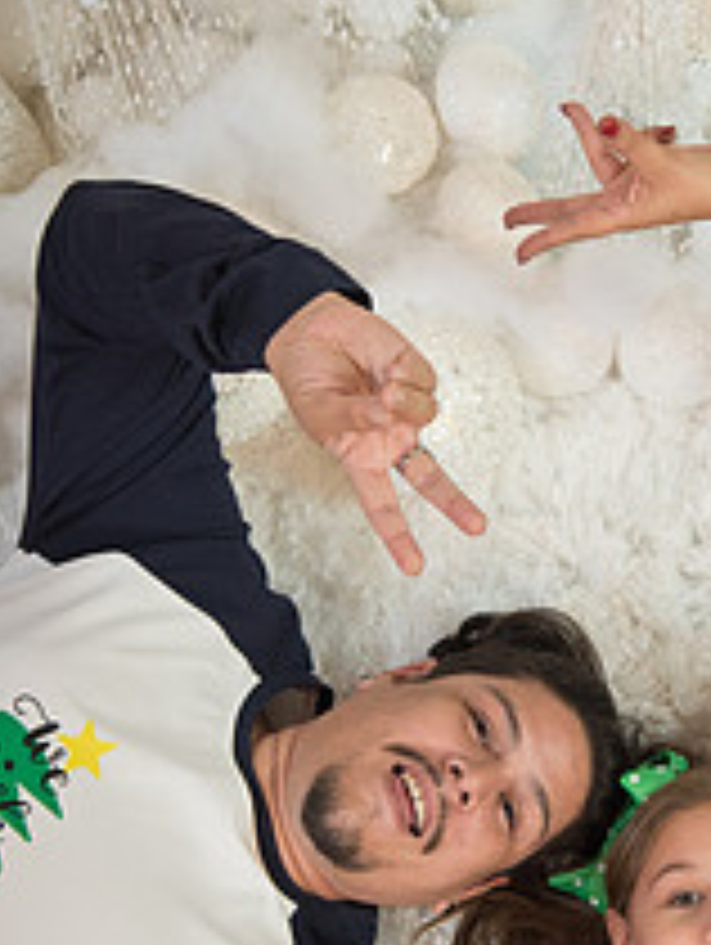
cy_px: 544
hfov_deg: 13.7
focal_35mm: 107
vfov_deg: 18.3
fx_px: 2924
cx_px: 632
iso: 1000
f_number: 4.5
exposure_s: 1/100
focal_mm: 52
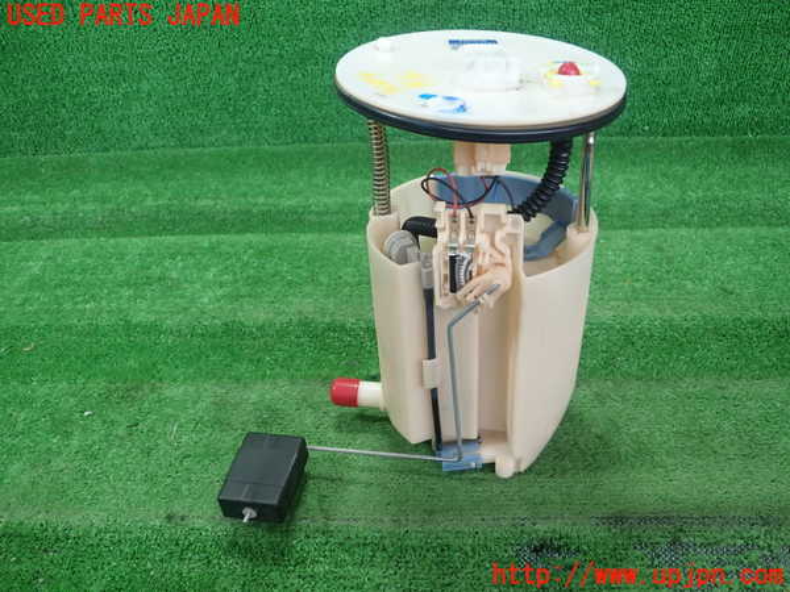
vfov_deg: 46.8
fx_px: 685
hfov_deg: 60.0
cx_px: 395
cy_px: 296
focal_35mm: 30
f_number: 2.3
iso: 250
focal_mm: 5.5
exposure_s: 1/125
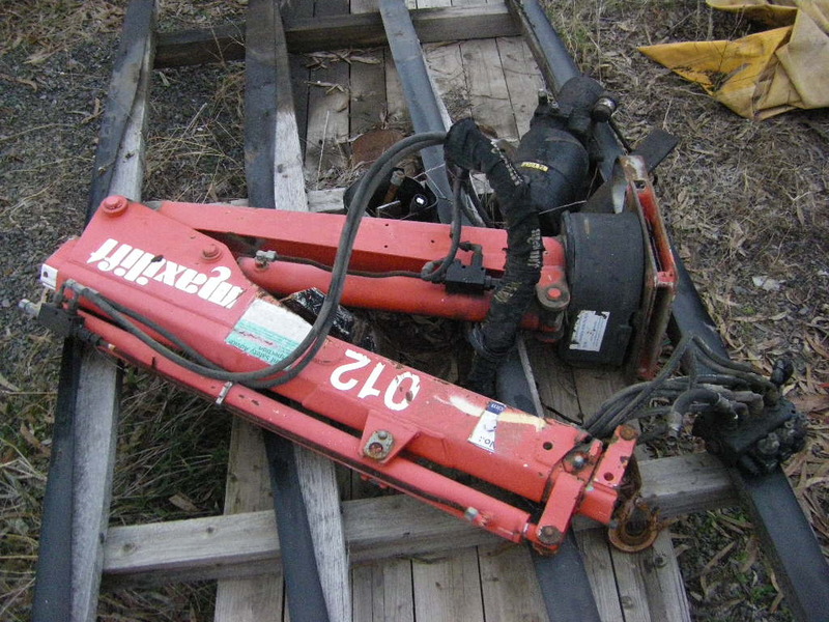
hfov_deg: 49.0
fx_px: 910
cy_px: 311
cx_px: 414
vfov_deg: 37.7
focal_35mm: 38
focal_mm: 6.3
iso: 800
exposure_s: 1/25
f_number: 3.5
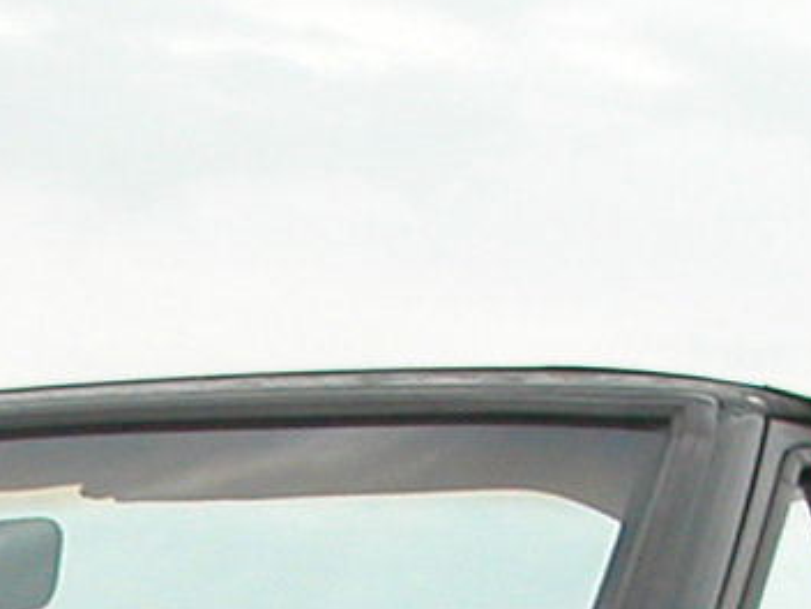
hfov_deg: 7.1
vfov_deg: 5.2
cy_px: 1532
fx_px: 6466
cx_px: -339
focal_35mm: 276
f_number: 5.5
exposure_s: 1/307
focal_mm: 9.7
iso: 100
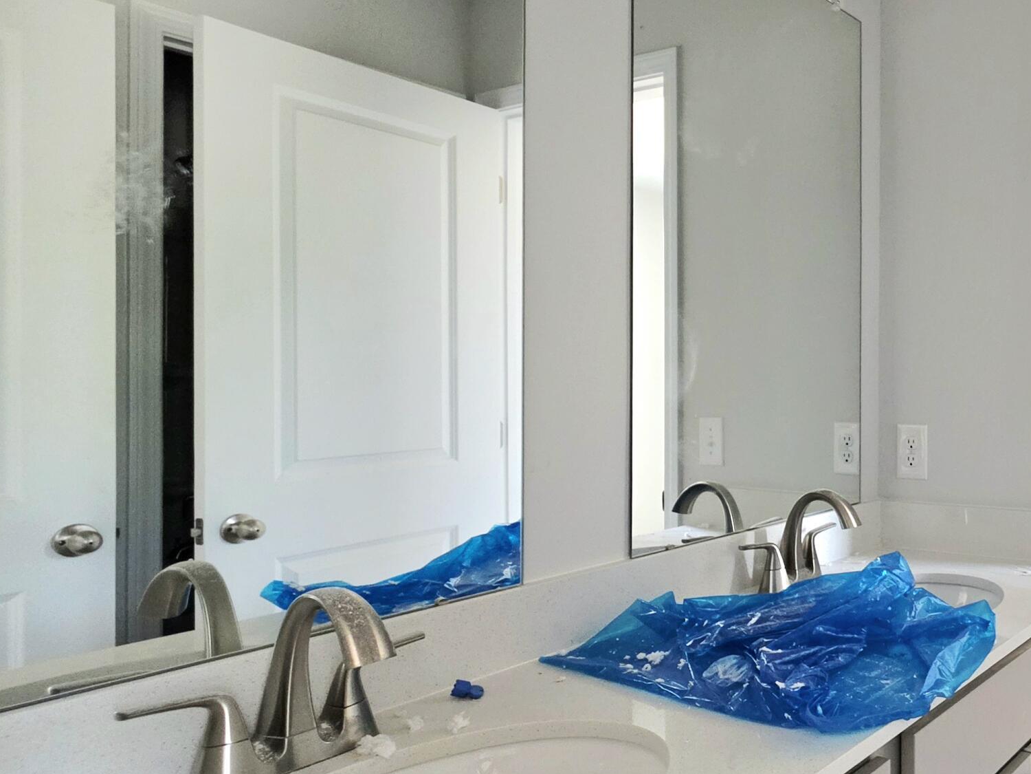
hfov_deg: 53.3
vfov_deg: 53.1
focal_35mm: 26
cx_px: 1026
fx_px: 774
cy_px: 377
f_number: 1.9
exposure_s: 1/60.2
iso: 200
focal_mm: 2.2
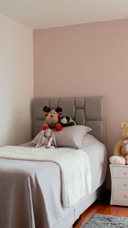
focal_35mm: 45
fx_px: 271
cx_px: 75
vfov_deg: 45.5
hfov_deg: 26.5
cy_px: 116
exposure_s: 1/30
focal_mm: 18
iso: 100
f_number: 4.5
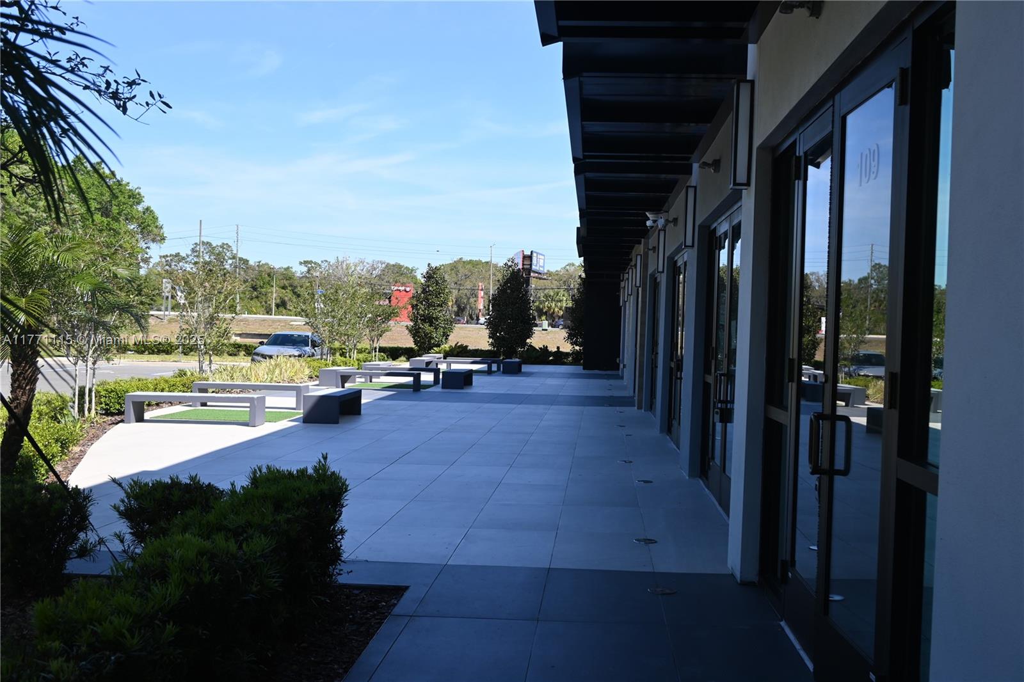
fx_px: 1109
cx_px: 512
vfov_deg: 34.2
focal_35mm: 39
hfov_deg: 49.6
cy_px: 341
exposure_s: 1/320
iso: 100
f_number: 6.3
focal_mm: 26
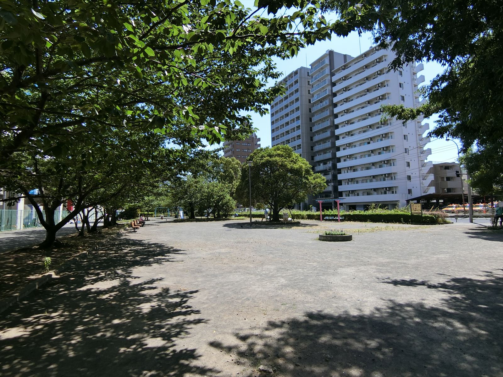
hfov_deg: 84.7
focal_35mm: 19
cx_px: 252
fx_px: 276
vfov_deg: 68.7
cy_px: 188
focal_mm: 4.06
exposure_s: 1/200
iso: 80
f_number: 6.9
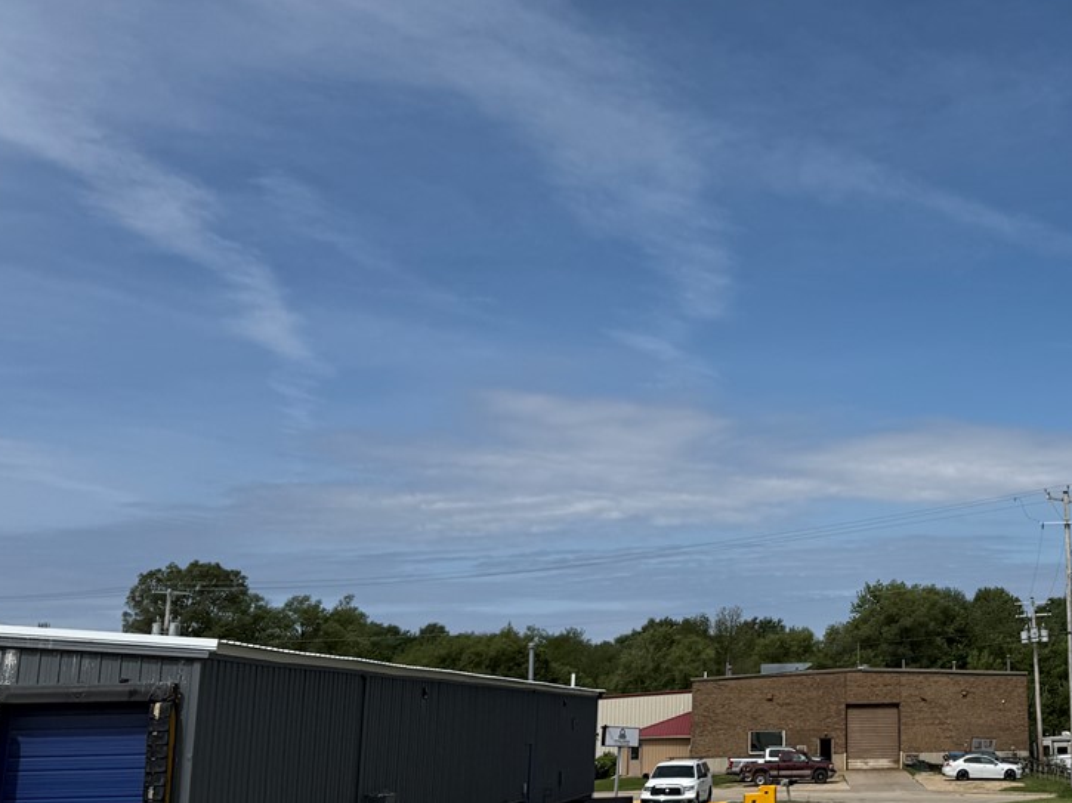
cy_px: 259
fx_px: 1641
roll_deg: -0.5
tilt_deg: +14.9
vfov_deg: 27.3
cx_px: 926
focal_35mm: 53
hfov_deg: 34.5
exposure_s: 1/10309
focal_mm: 6.76
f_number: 1.78
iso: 80
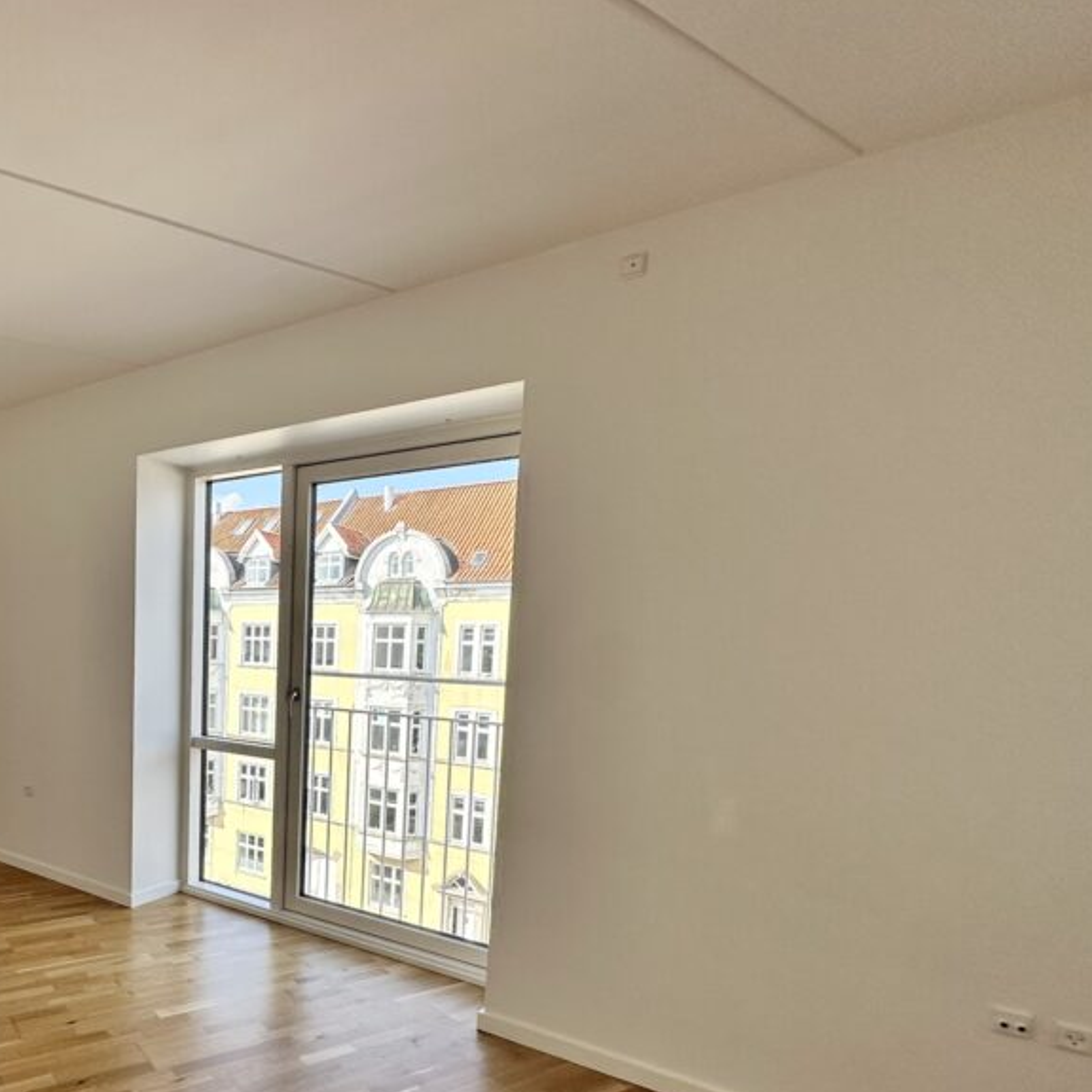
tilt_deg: -5.7
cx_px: 233
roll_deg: -1.0
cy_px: 711
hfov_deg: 64.1
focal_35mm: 22
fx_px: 785
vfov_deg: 68.0
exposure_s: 1/525
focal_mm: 2.22
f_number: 2.2
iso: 40
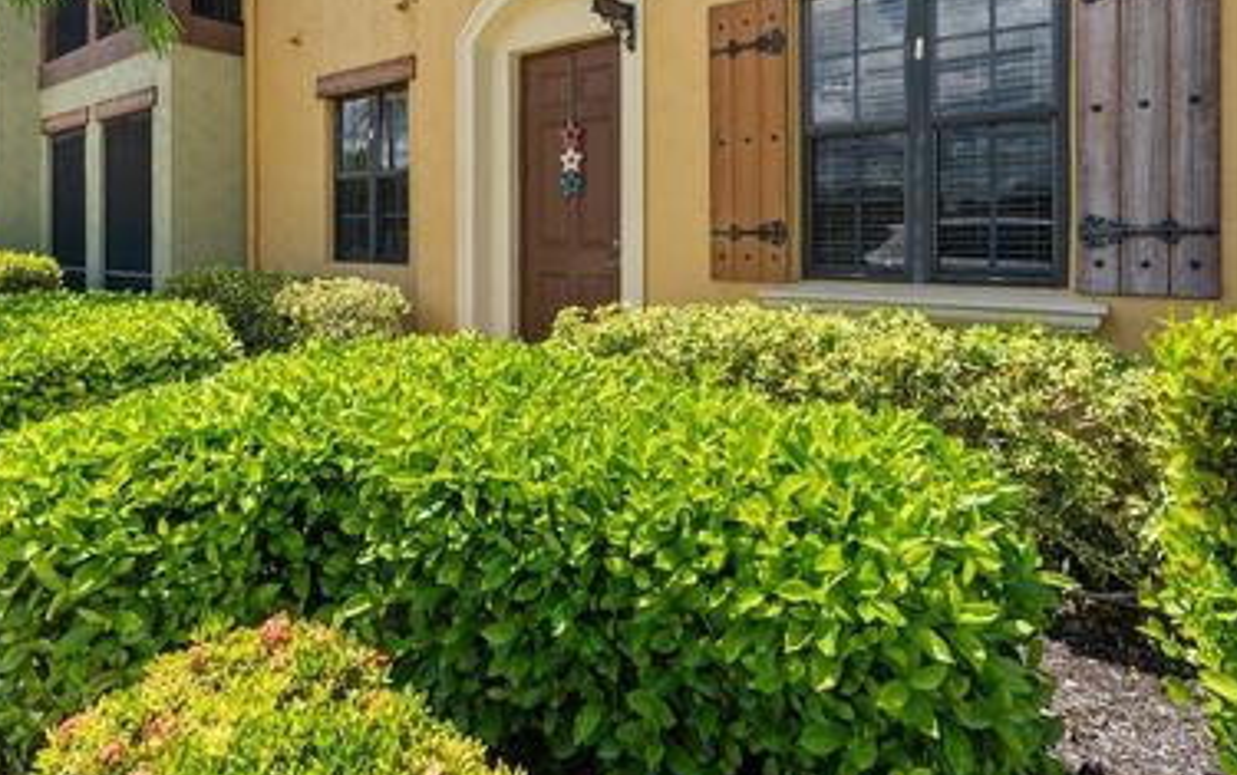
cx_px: 567
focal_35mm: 19
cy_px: 239
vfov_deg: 60.4
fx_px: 641
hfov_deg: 87.8
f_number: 13
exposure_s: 1/30
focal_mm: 14
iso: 250
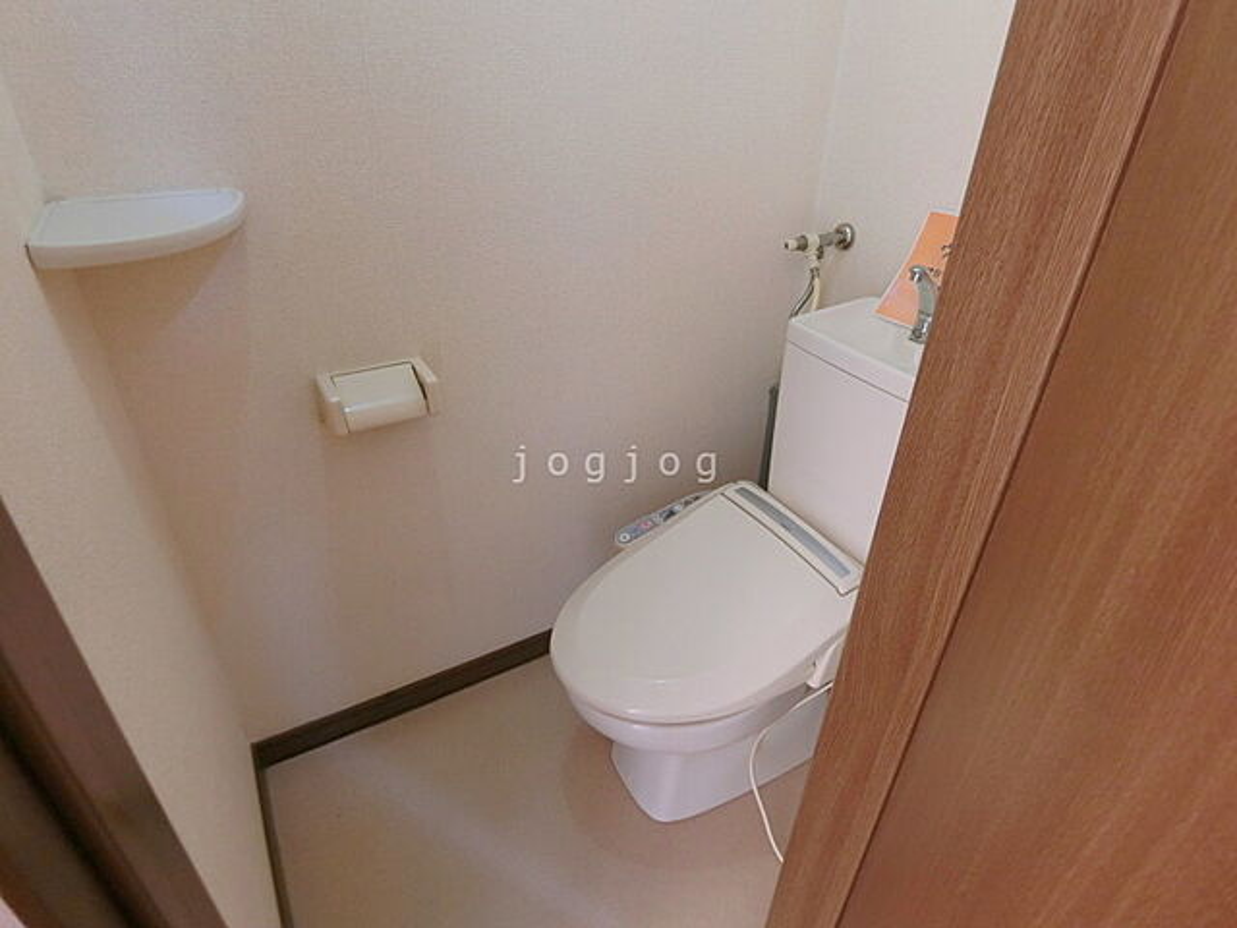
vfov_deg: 68.7
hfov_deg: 84.7
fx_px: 679
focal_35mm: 19
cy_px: 464
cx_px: 618
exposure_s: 1/8
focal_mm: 4.06
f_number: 2.7
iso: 250
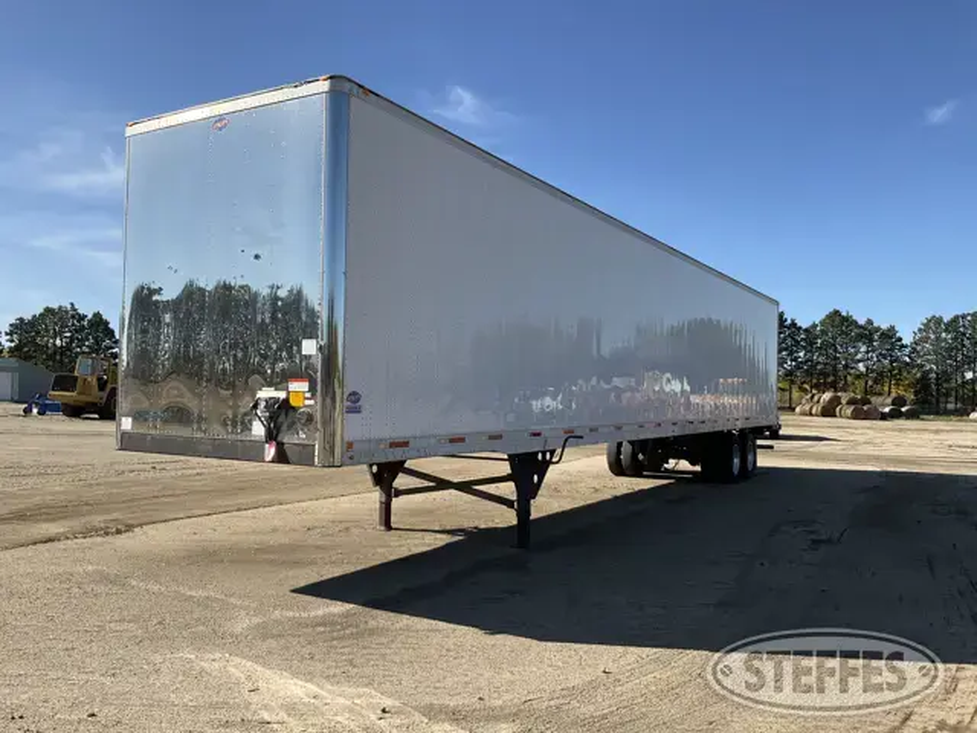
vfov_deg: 48.2
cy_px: 366
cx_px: 488
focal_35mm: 29
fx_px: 818
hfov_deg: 61.7
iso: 25
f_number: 1.8
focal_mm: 3
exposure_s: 1/1912
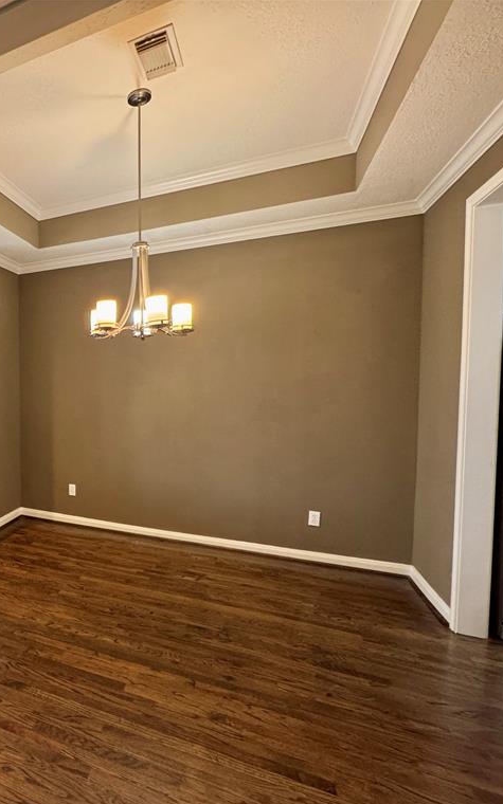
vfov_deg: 85.1
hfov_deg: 49.5
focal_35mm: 20
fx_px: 439
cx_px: 7
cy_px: 405
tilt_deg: -2.8
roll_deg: +0.3
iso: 320
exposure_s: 1/60
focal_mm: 2.22
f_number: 2.2
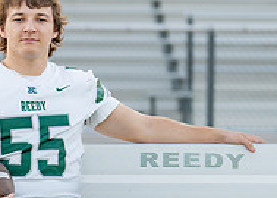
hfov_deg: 10.2
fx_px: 1542
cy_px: 186
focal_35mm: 196
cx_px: 46
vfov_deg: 7.3
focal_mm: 50
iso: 100
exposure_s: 1/800
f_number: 1.2
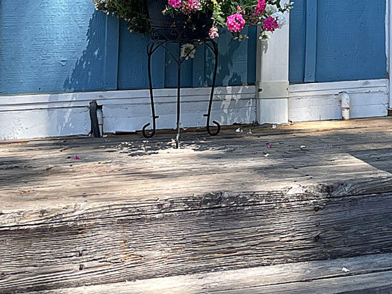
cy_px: -159
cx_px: 442
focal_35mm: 101
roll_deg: -0.1
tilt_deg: +8.1
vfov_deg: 13.7
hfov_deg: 18.6
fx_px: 1144
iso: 32
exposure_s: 1/658
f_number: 1.6
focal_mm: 4.2
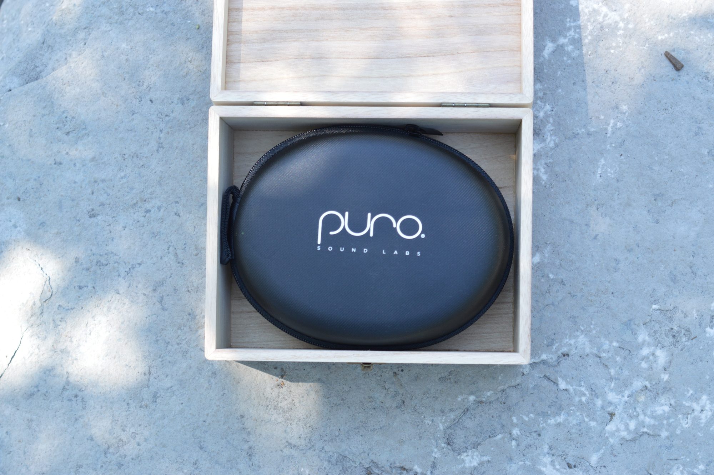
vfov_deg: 18.2
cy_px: 238
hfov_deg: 27.0
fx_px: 1486
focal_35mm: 75
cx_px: 357
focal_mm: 50
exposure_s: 1/125
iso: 200
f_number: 5.6
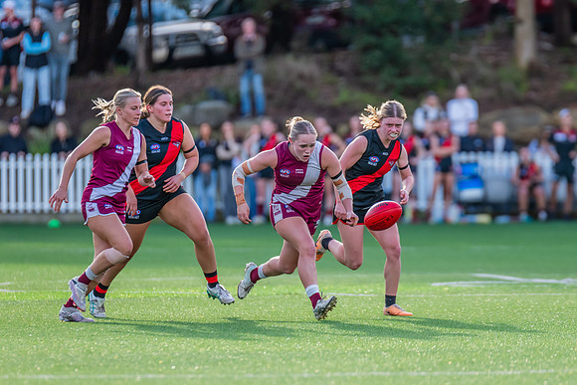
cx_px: 316
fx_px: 7705
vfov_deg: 2.9
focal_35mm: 481
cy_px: 214
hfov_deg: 4.3
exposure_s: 1/1000
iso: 800
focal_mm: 360
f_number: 4.5
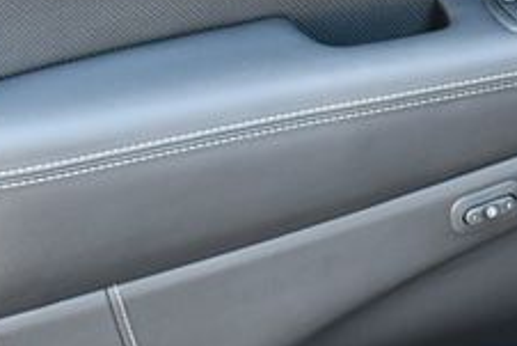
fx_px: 1466
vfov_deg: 13.4
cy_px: 163
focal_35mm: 102
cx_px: 444
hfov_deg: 19.7
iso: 900
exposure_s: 1/125
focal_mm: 18
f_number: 3.5
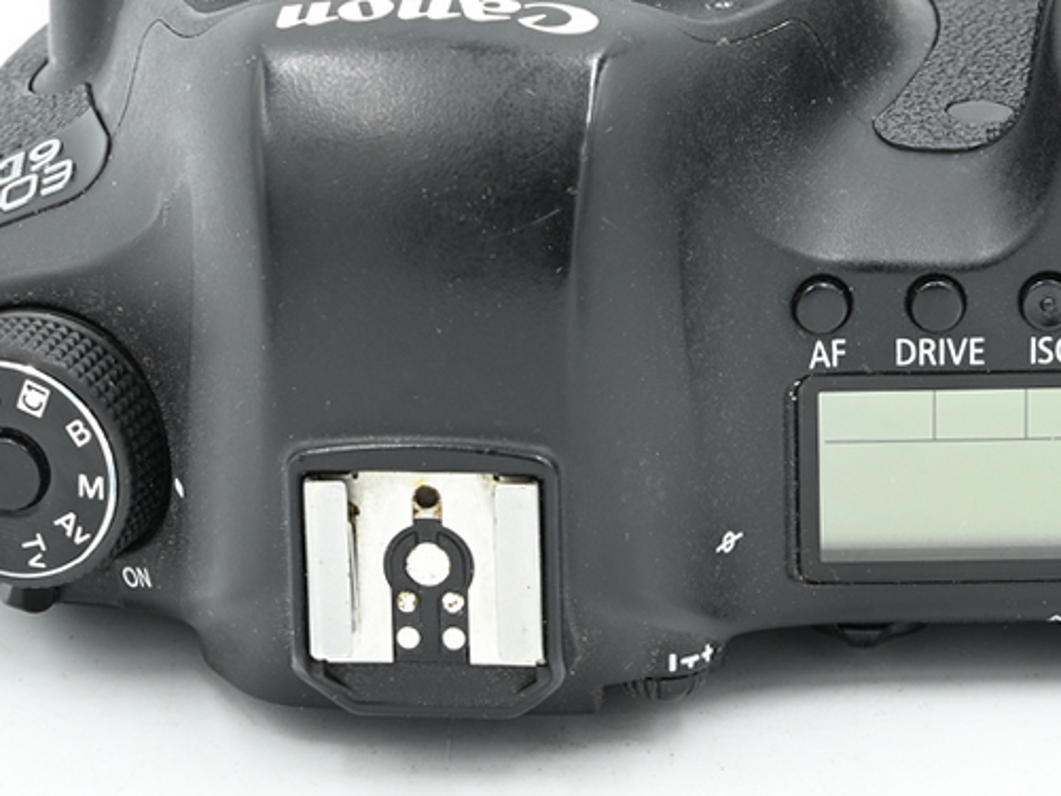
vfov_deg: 7.8
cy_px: 177
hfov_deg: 10.4
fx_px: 5825
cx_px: 657
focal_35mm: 190
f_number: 14
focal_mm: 68
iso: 200
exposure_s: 1/15
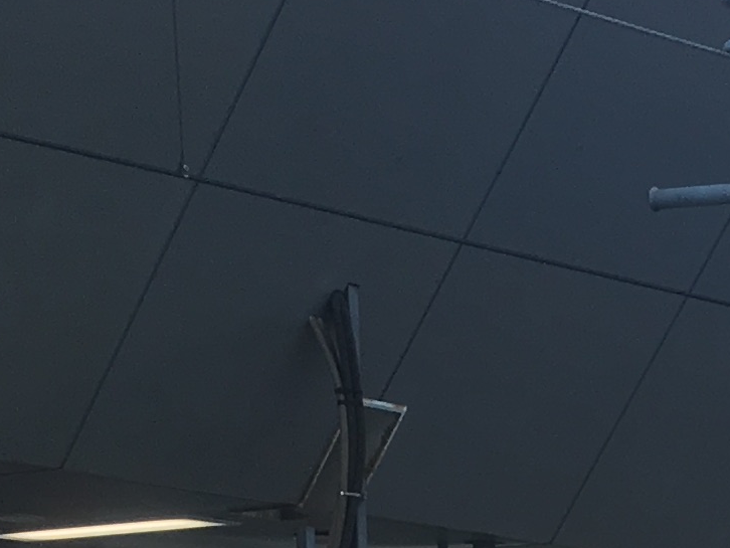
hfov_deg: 11.3
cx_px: 1354
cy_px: 1429
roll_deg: -0.1
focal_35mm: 161
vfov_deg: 8.3
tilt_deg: -7.5
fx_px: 3396
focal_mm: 4.15
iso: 25
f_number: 2.2
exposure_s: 1/218
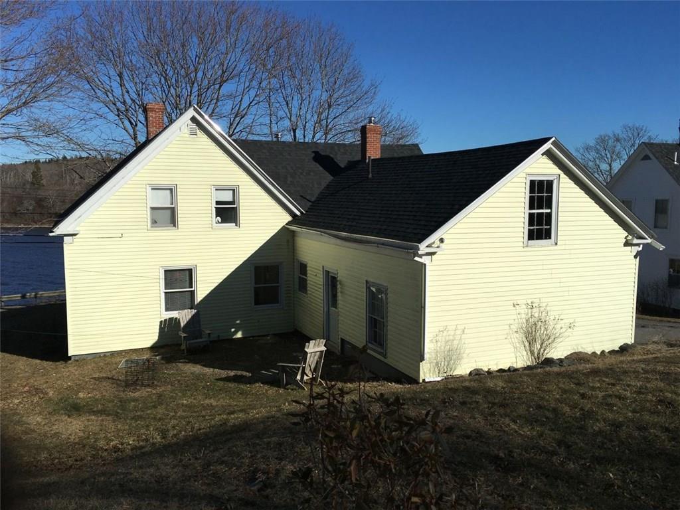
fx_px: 570
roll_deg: -0.9
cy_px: 255
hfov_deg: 61.7
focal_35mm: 29
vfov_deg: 48.2
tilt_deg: -5.3
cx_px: 340
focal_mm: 4.15
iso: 25
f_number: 2.2
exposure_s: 1/4525
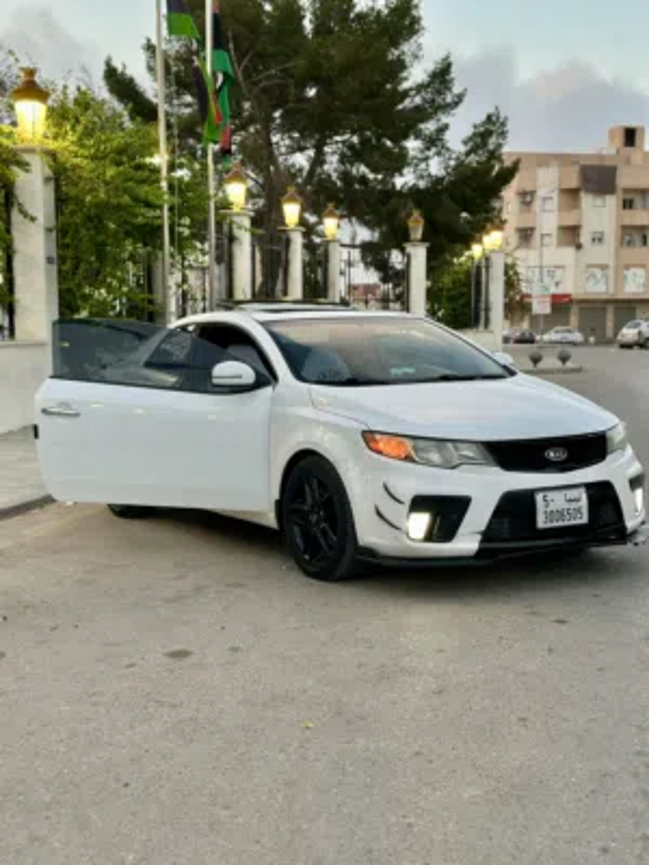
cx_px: 324
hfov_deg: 30.3
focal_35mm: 48
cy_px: 432
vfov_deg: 39.7
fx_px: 1200
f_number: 1.78
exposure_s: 1/154
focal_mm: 6.86
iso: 80
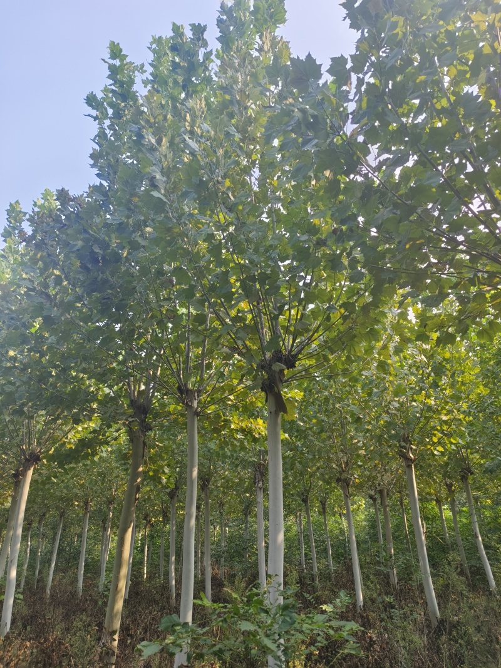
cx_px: 250
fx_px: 444
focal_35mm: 23
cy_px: 334
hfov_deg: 58.9
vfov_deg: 73.9
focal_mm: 5.5
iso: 100
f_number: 1.75
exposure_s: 1/166
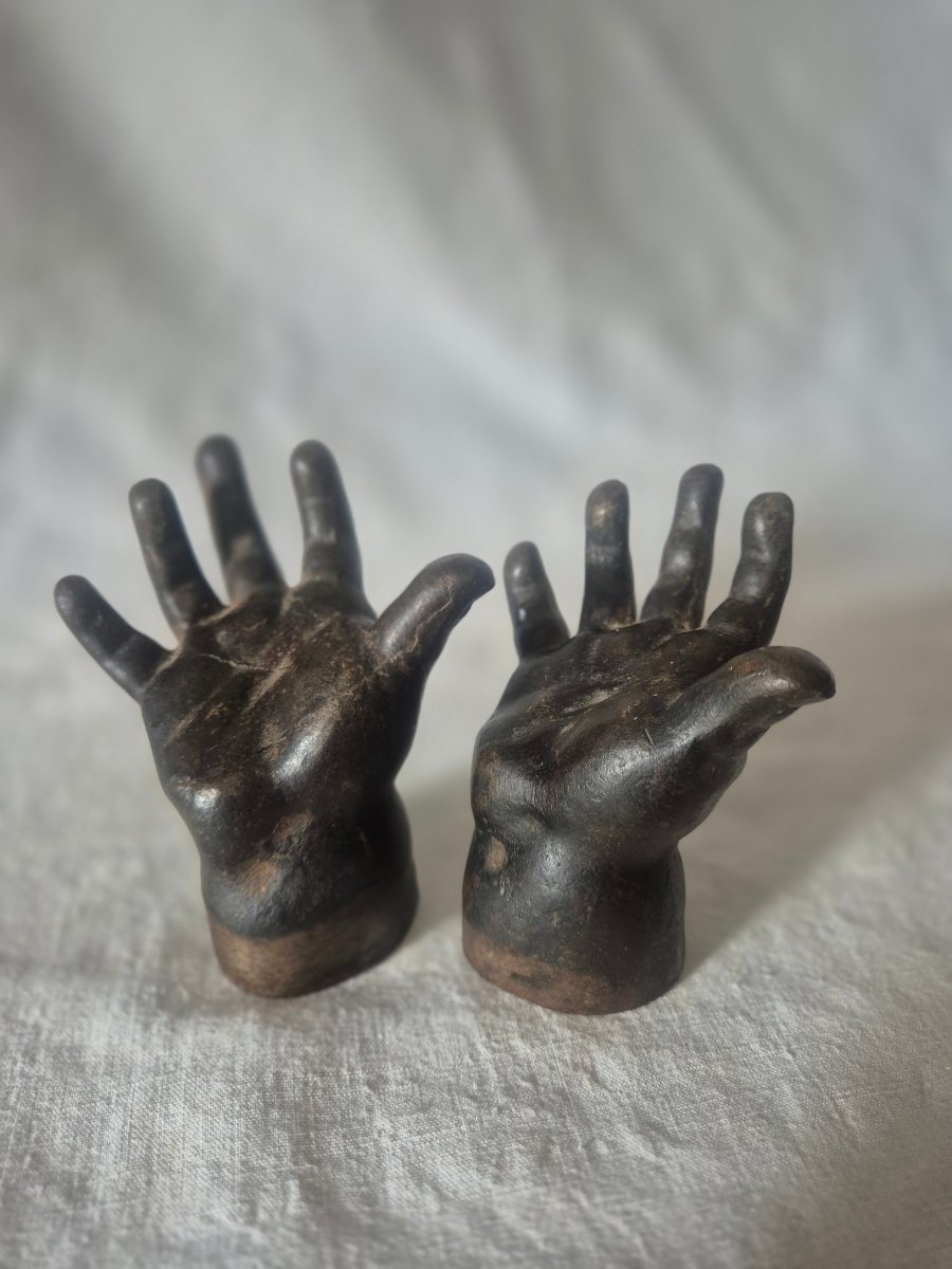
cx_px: 476
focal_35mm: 23
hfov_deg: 58.9
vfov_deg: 73.9
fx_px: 843
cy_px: 634
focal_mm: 5.4
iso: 800
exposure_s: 1/100
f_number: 1.8
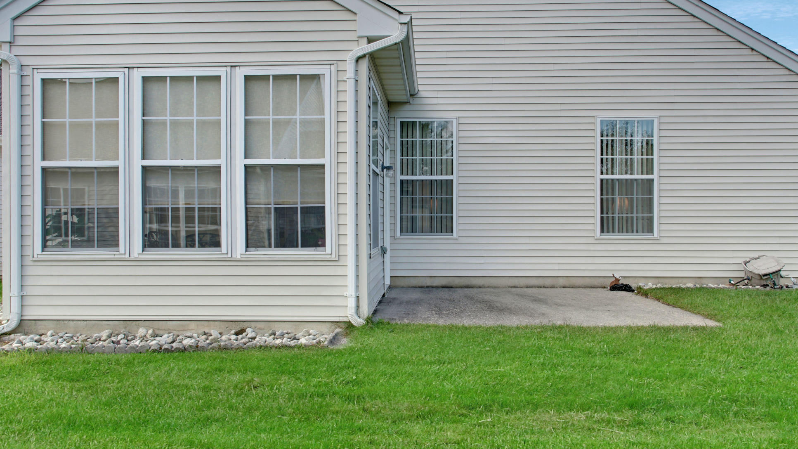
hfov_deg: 71.9
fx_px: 550
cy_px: 223
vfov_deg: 44.4
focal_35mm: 26
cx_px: 411
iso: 100
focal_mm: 16
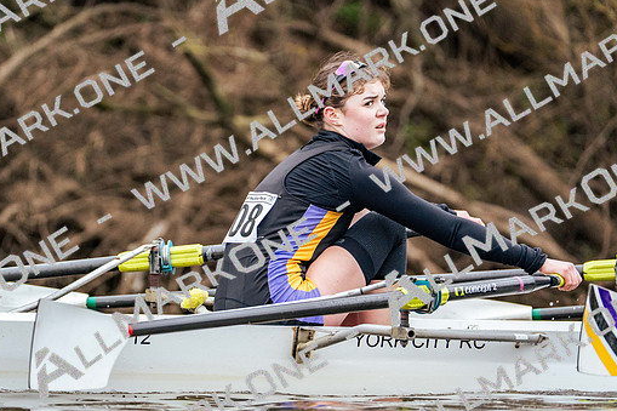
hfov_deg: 4.0
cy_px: 213
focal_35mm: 520
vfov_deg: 2.6
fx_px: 8909
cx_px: 281
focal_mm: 456
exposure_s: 1/2000
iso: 5000
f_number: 6.3
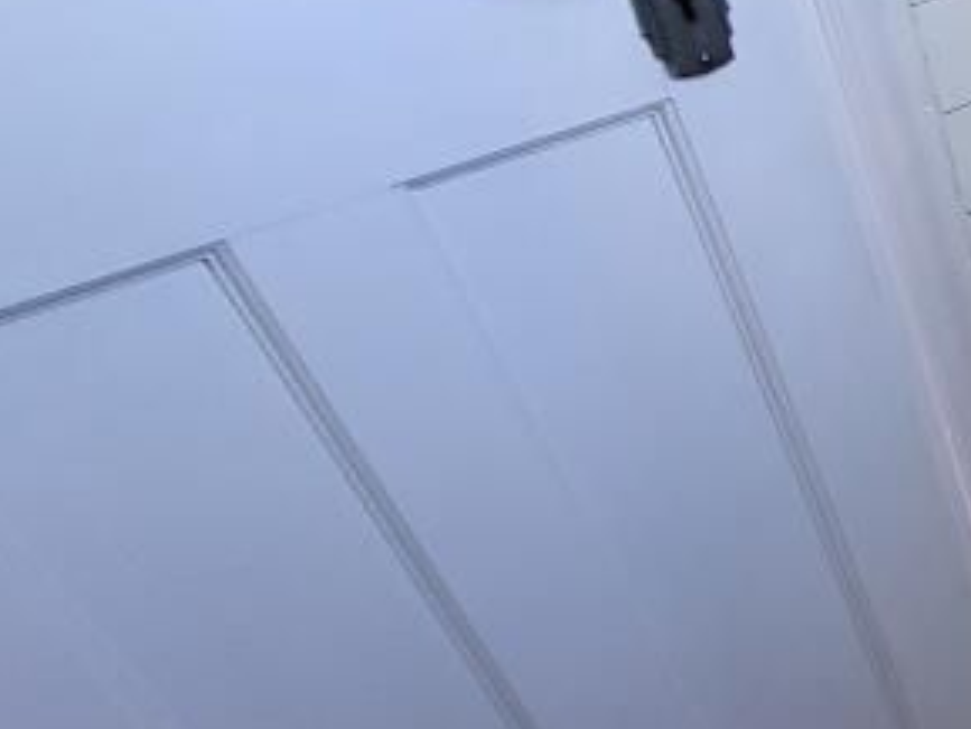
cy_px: 329
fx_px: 1291
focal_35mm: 46
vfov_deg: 31.5
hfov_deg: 27.2
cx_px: 1488
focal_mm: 1.74
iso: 250
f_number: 2.2
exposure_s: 1/50
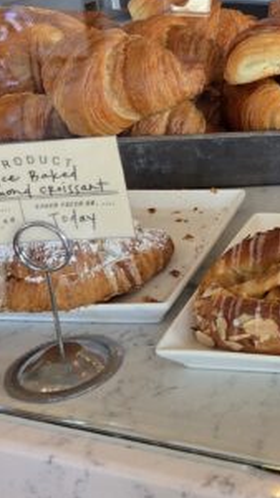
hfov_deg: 17.0
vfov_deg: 32.1
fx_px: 846
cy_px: 108
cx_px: 422
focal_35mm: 64
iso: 80
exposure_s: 1/120
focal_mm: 5.4
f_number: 1.8
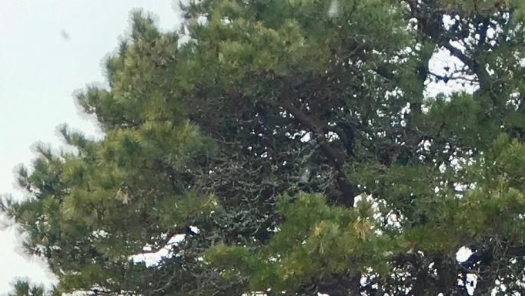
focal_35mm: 139
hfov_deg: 15.4
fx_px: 1935
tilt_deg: -6.4
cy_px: 800
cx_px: 254
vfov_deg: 7.9
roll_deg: -1.5
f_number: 2.2
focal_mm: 4.15
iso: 25
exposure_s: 1/186
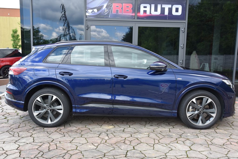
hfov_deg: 55.8
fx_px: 225
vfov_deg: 38.9
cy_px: 80
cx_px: 119
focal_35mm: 34
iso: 500
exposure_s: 1/200
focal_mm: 34
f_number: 7.1
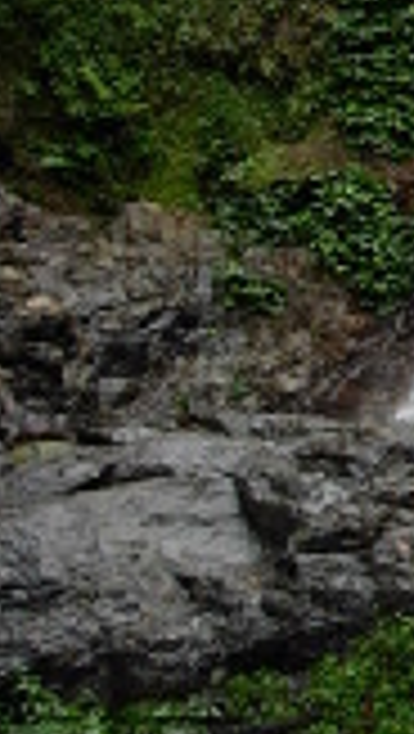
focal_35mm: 122
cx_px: 806
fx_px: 2375
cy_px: 50
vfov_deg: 17.3
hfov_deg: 9.4
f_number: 2.9
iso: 79
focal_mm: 6.3
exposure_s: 1/31
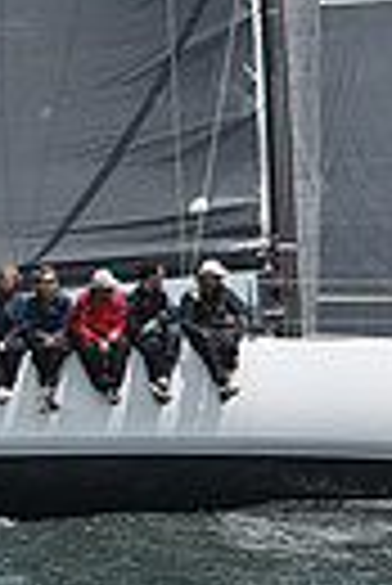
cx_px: 232
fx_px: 5082
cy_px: -450
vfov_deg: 6.5
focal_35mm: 312
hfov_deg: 4.4
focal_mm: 70
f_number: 7.1
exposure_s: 1/1600
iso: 250
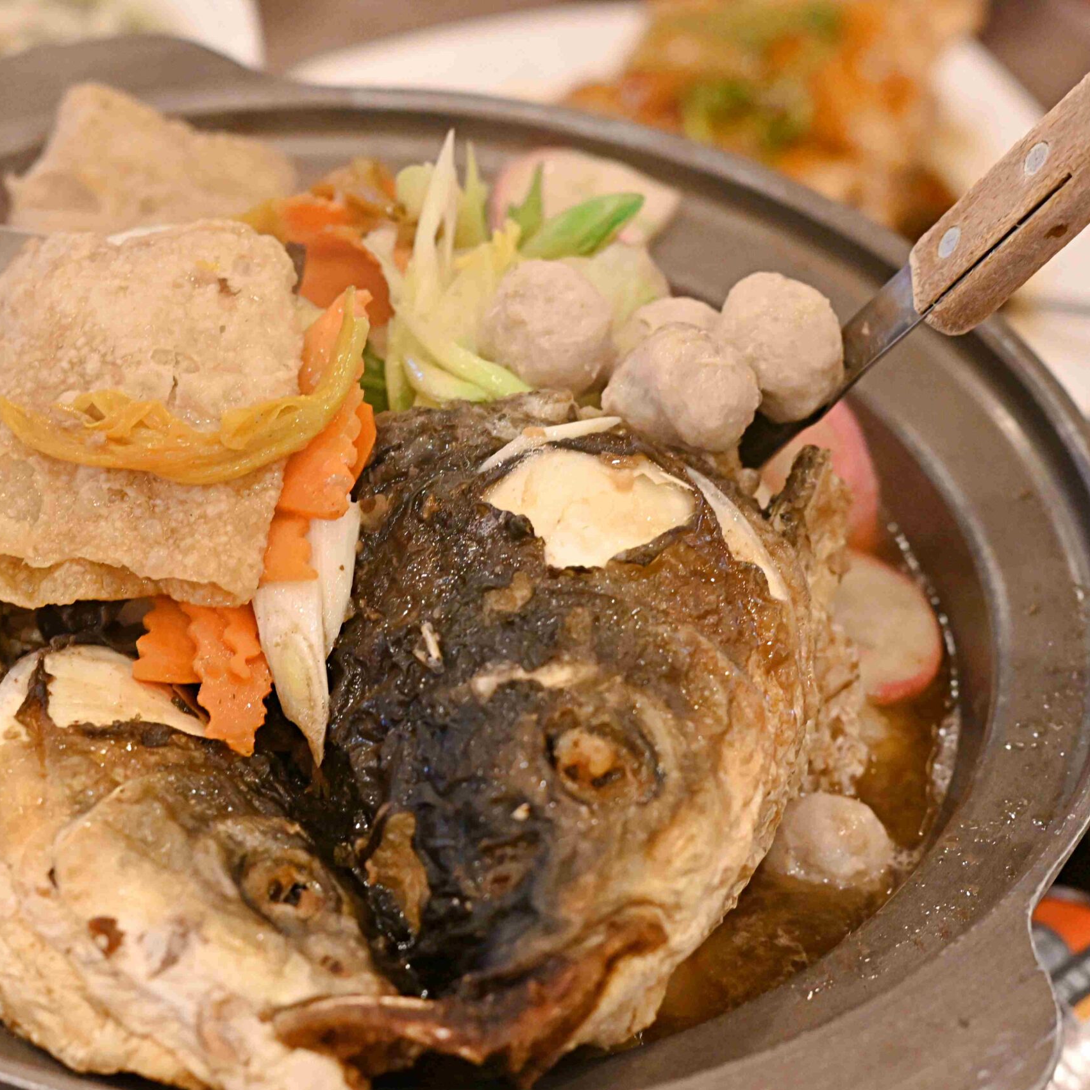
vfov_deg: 18.1
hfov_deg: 18.0
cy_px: 547
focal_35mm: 96
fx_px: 3420
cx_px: 336
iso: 3200
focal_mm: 50
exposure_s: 1/200
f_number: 3.2
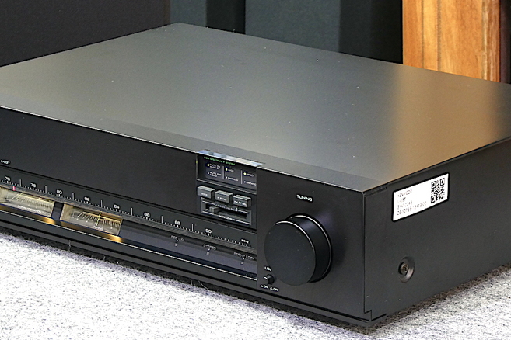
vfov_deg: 8.5
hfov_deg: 12.8
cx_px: 268
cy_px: 196
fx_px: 2285
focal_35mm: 161
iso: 200
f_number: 5.1
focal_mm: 19
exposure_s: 1/2
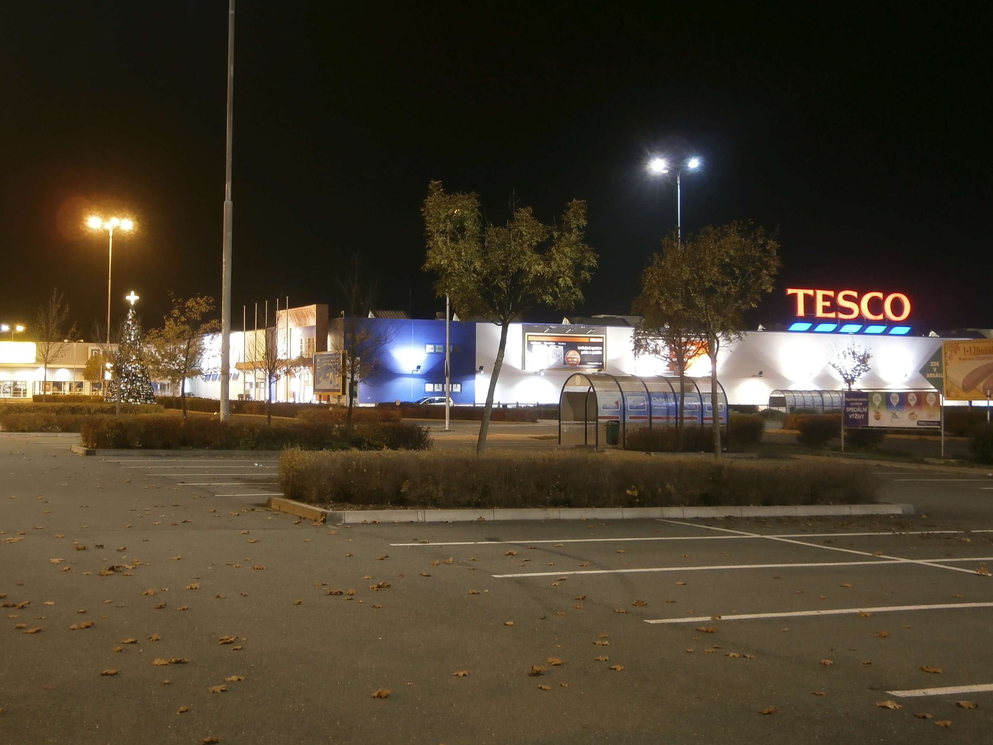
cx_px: 496
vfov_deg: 39.7
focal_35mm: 36
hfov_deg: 51.4
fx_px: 1033
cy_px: 372
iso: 80
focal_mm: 6.4
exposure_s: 1
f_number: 3.1
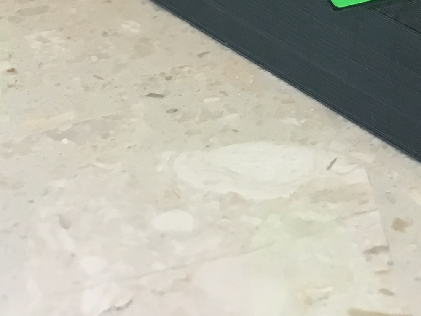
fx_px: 1423
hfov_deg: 16.3
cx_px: 477
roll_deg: -4.1
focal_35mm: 117
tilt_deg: -15.4
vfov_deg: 11.5
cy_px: -307
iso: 40
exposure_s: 1/33
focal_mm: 4.15
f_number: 2.2
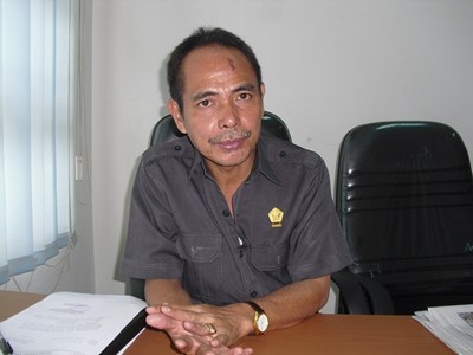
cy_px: 178
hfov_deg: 51.4
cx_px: 236
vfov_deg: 39.7
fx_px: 492
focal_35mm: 36
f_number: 3.1
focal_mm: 6.3
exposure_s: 1/60
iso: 100
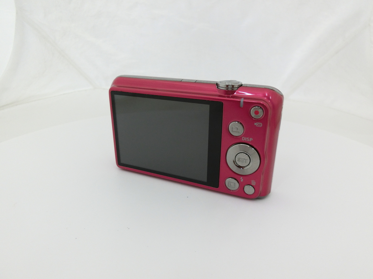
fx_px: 269
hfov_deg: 69.4
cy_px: 140
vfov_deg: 54.9
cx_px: 186
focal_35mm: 25
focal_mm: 4.5
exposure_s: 1/125
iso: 250
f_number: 3.5
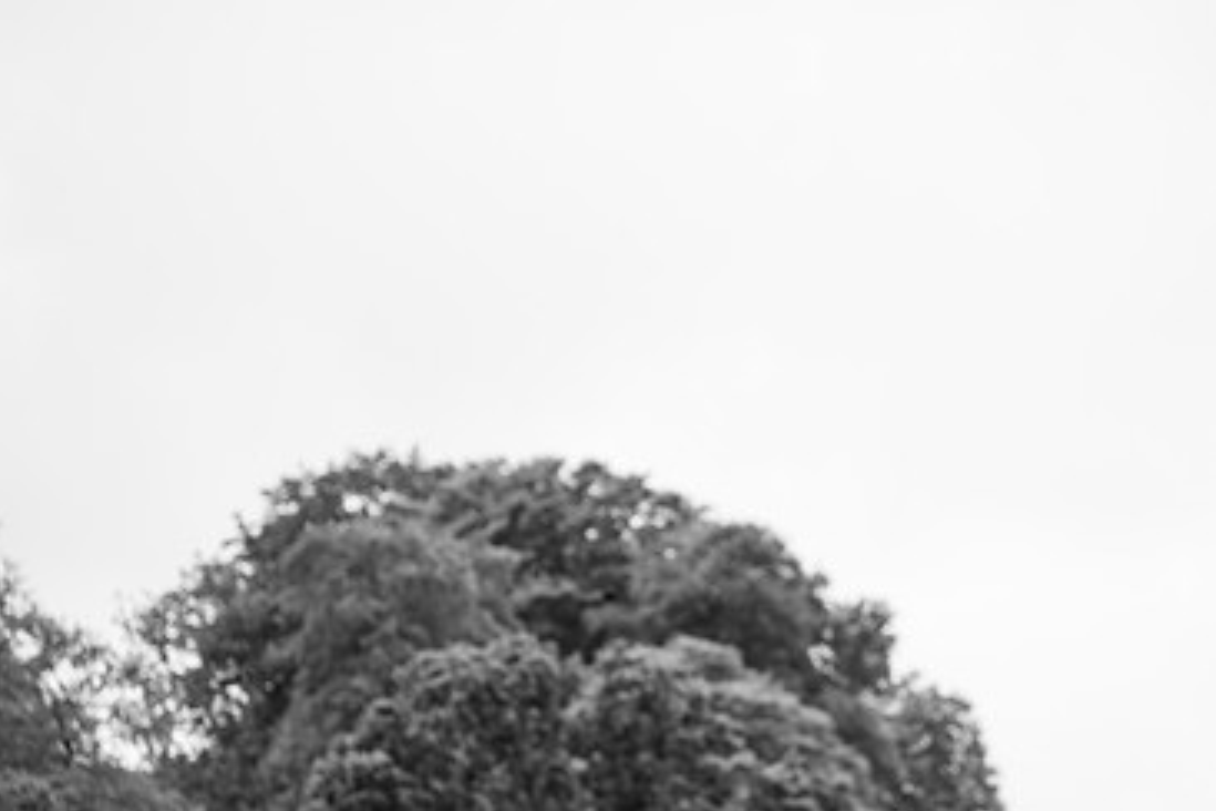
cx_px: 884
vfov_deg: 5.2
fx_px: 8984
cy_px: 655
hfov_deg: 7.7
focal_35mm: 266
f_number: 2.8
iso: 80
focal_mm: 150
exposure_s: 1/800
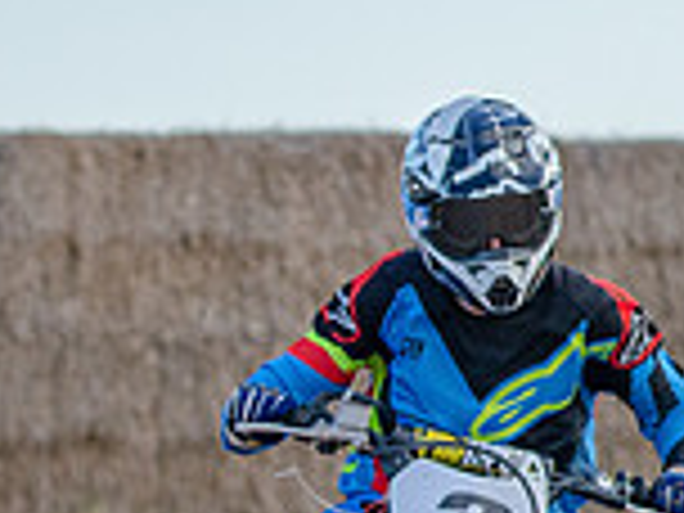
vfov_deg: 1.6
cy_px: 314
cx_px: 974
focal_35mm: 940
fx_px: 18574
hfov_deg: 2.1
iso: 450
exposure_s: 1/1000
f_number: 5
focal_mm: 155
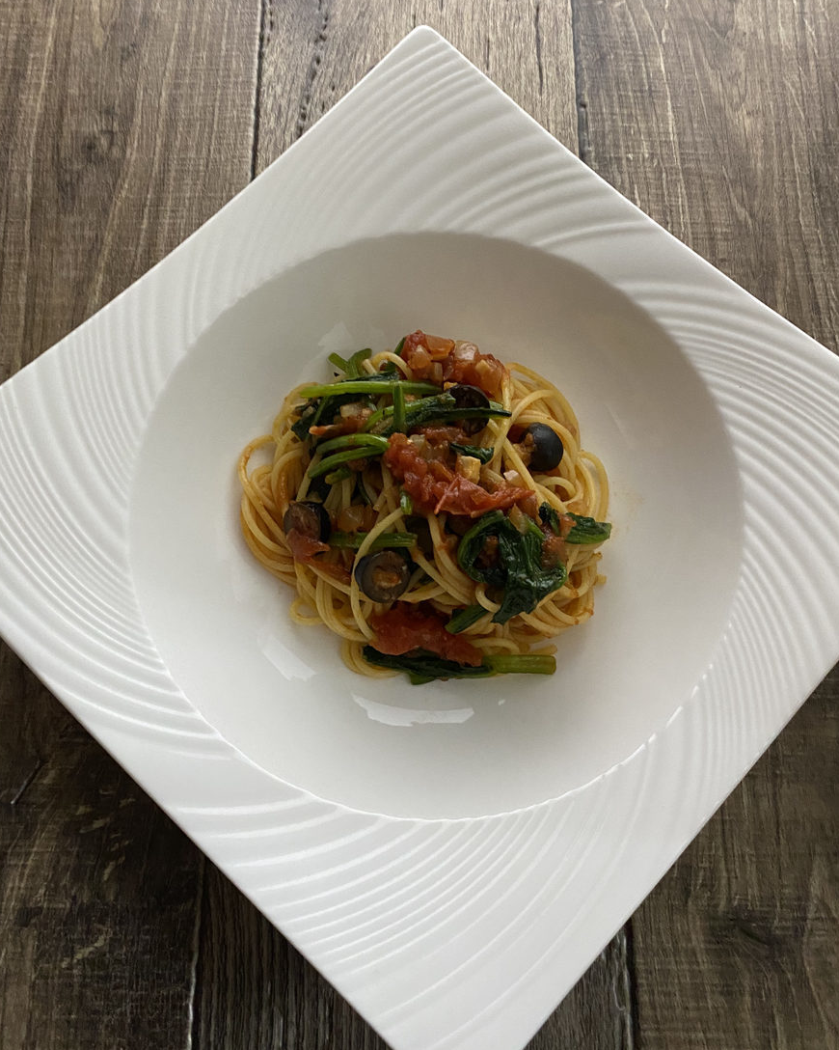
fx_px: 869
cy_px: 520
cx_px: 413
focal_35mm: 28
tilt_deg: -73.5
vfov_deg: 62.2
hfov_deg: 51.5
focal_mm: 4.25
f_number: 1.8
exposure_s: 1/48
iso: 500
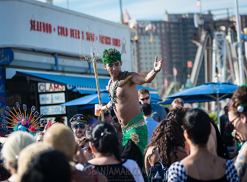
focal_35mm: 115
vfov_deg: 12.7
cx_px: 121
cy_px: 76
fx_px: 815
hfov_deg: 17.2
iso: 125
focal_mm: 92
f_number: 2.8
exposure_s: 1/2000
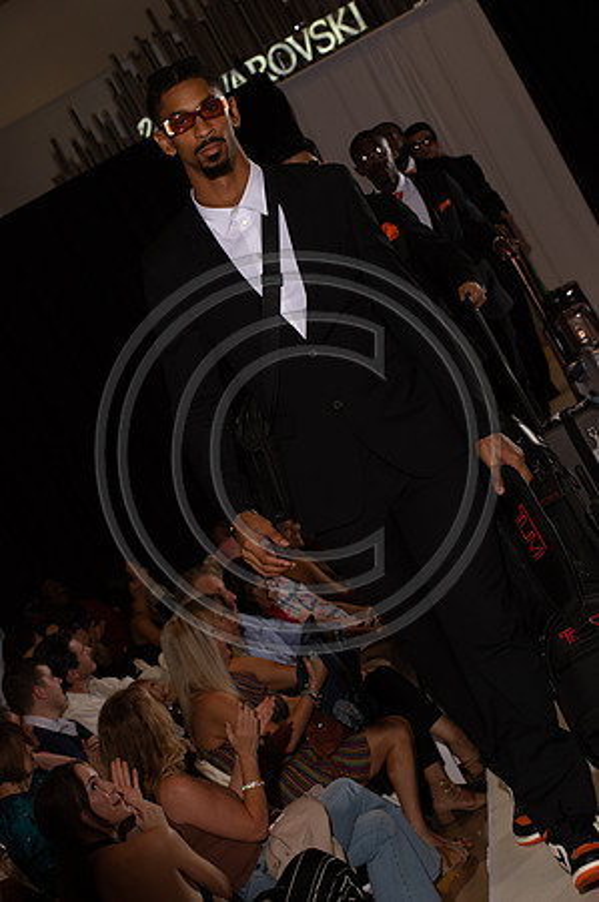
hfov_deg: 13.4
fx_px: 2551
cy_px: 451
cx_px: 300
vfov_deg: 20.0
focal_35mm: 102
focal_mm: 102
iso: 800
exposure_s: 1/250
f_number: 9
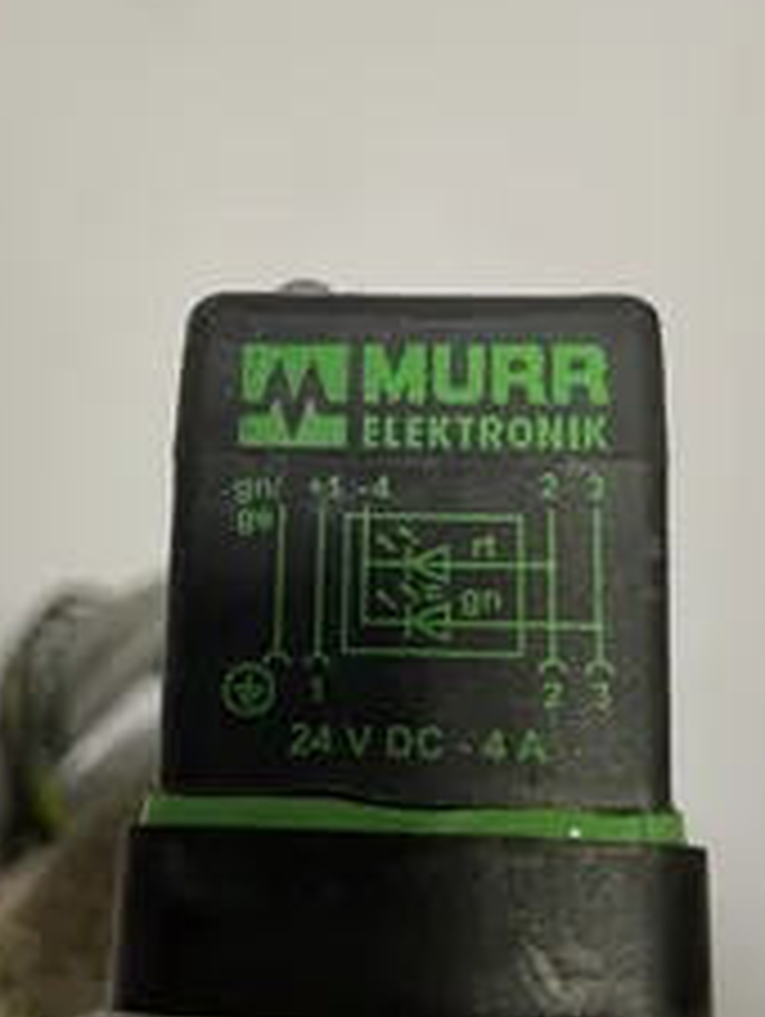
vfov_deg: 41.2
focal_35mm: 46
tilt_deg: -70.7
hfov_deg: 31.5
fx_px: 1353
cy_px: 513
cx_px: 320
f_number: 1.6
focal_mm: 4.2
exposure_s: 1/60
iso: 100
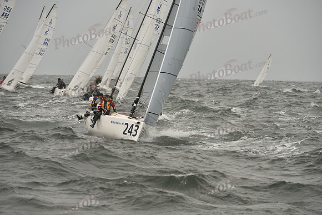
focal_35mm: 300
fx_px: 2684
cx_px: 161
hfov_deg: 6.9
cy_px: 108
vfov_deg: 4.6
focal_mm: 300
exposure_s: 1/1250
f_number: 7.1
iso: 400
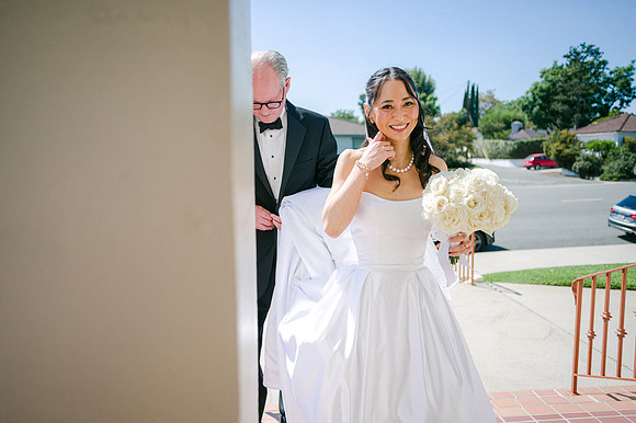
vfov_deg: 45.6
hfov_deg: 64.6
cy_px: 212
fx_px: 503
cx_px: 318
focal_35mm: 28
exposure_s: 1/2000
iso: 100
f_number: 2.8
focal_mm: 28
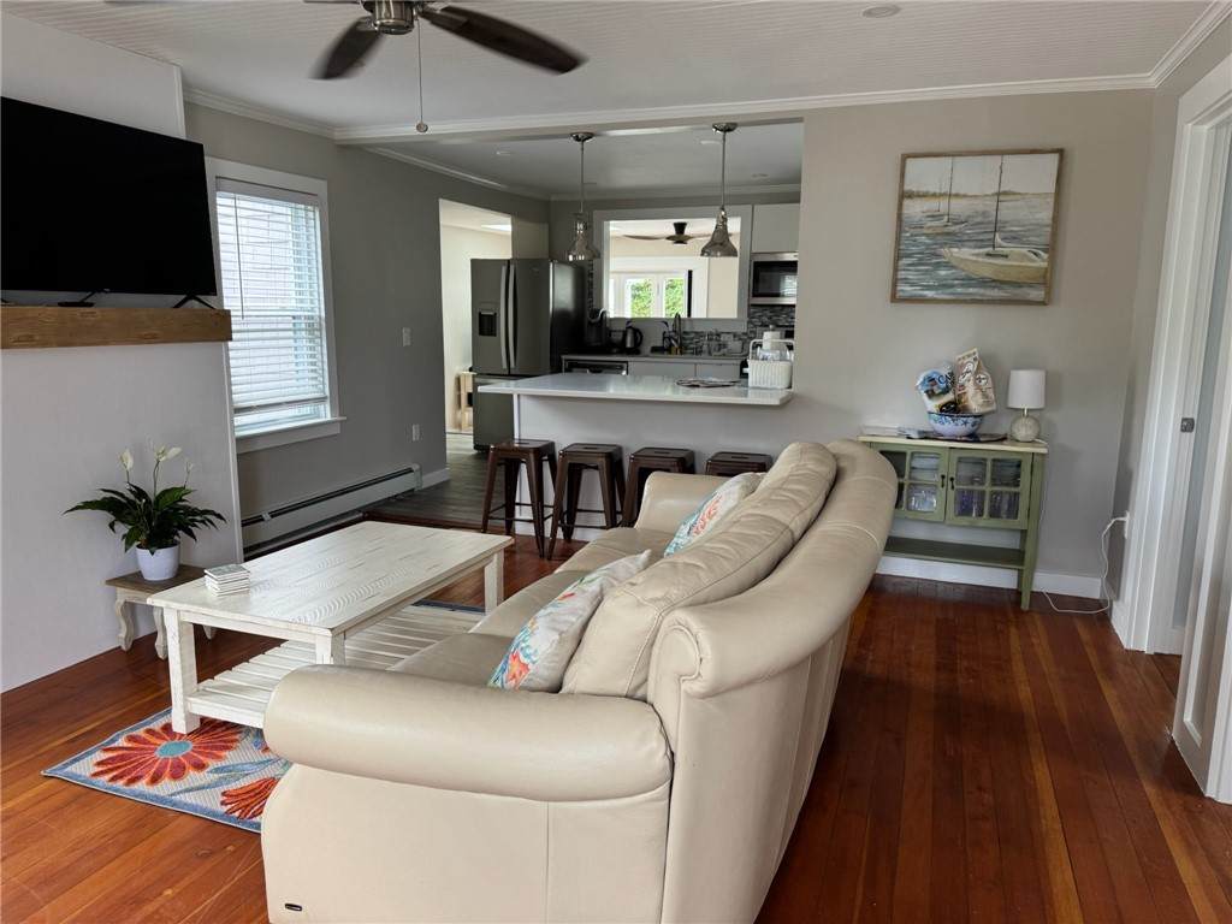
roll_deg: -1.0
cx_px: 616
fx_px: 854
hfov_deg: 71.6
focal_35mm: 24
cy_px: 462
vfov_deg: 56.8
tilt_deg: -10.8
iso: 125
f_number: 1.78
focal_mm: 6.76
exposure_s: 1/121
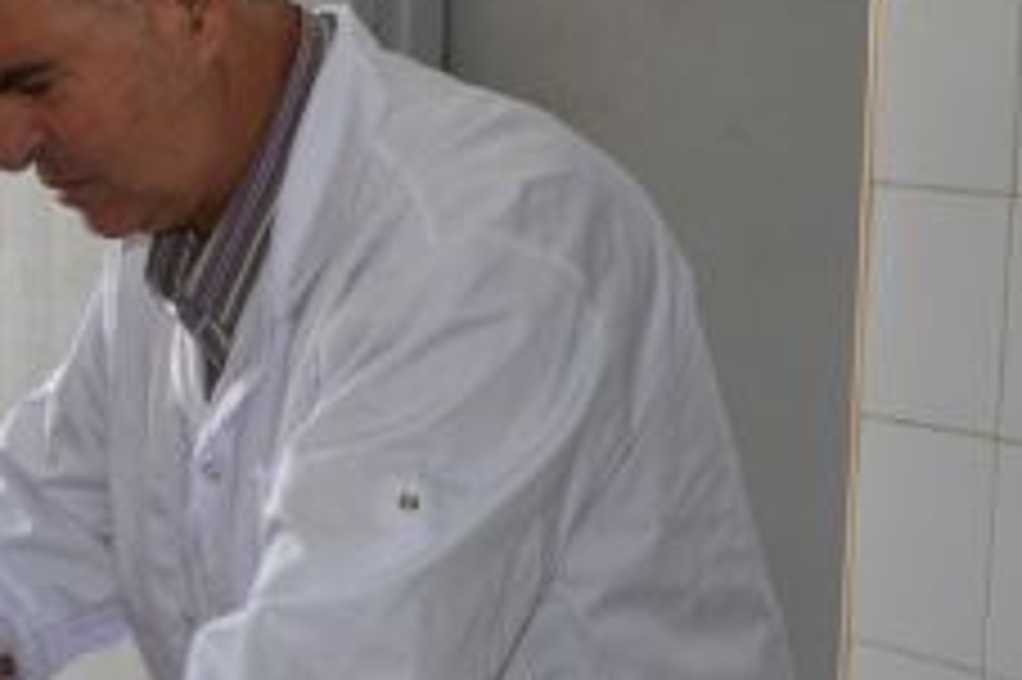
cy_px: 495
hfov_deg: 21.2
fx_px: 2638
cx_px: -5
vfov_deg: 14.6
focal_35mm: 93
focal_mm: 22
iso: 400
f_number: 4
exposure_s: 1/60
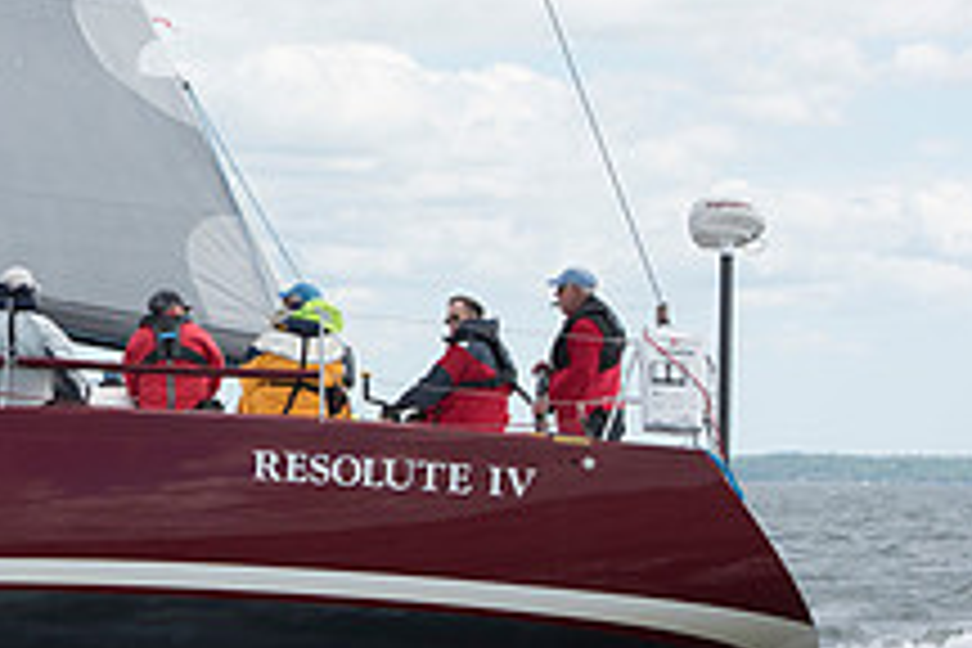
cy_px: 97
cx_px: -180
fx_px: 6884
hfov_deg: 8.0
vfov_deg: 5.4
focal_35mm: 255
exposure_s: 1/1250
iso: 320
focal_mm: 95
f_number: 7.1
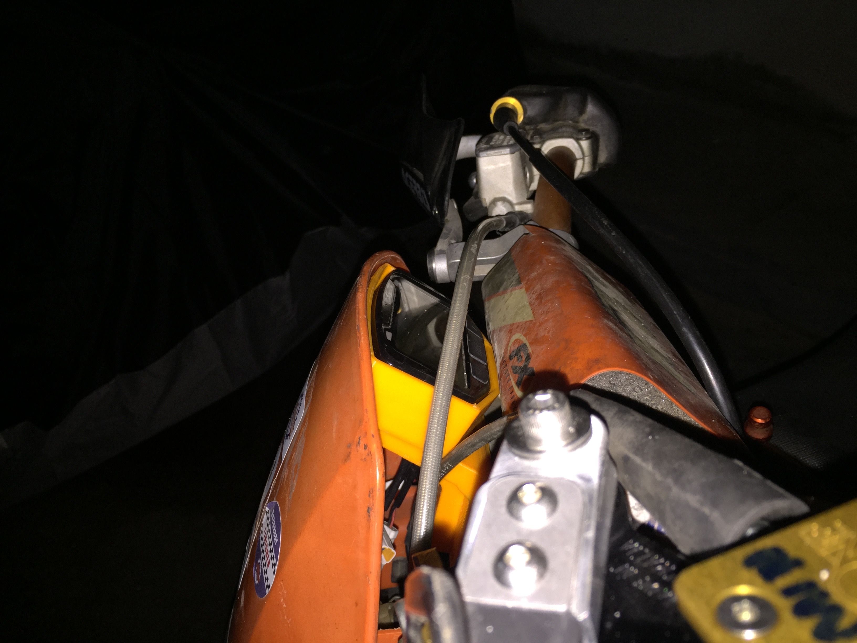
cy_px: 322
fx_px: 718
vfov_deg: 48.2
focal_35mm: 29
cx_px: 428
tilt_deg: -39.6
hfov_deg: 61.7
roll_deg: +10.8
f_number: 2.2
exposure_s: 1/20
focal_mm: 4.15
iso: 32
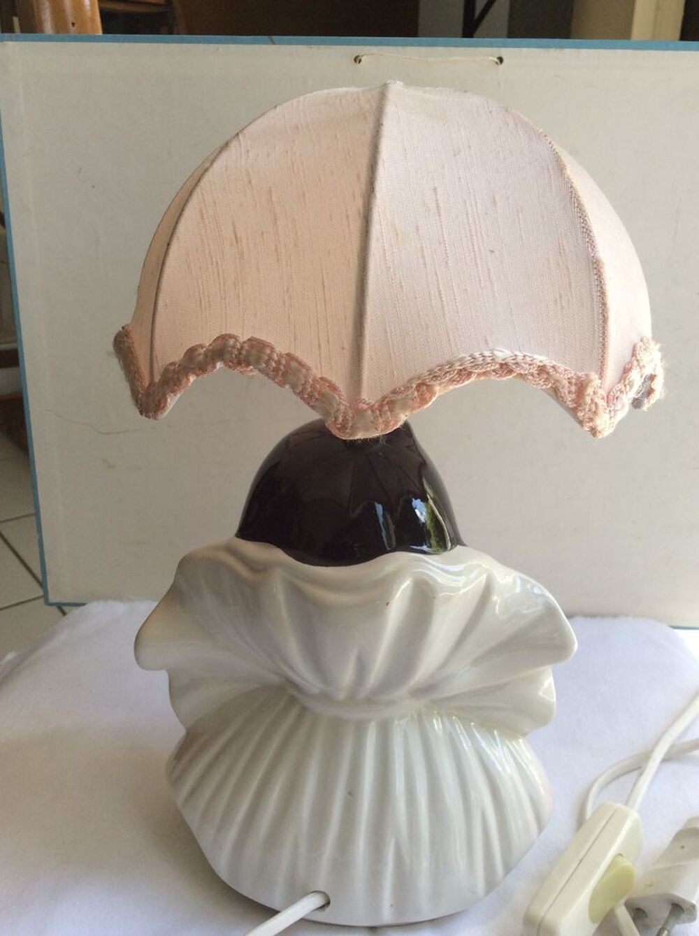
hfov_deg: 44.1
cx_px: 350
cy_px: 468
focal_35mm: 32
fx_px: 864
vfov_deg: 56.9
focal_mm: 3.3
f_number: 2.4
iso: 32
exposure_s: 1/166
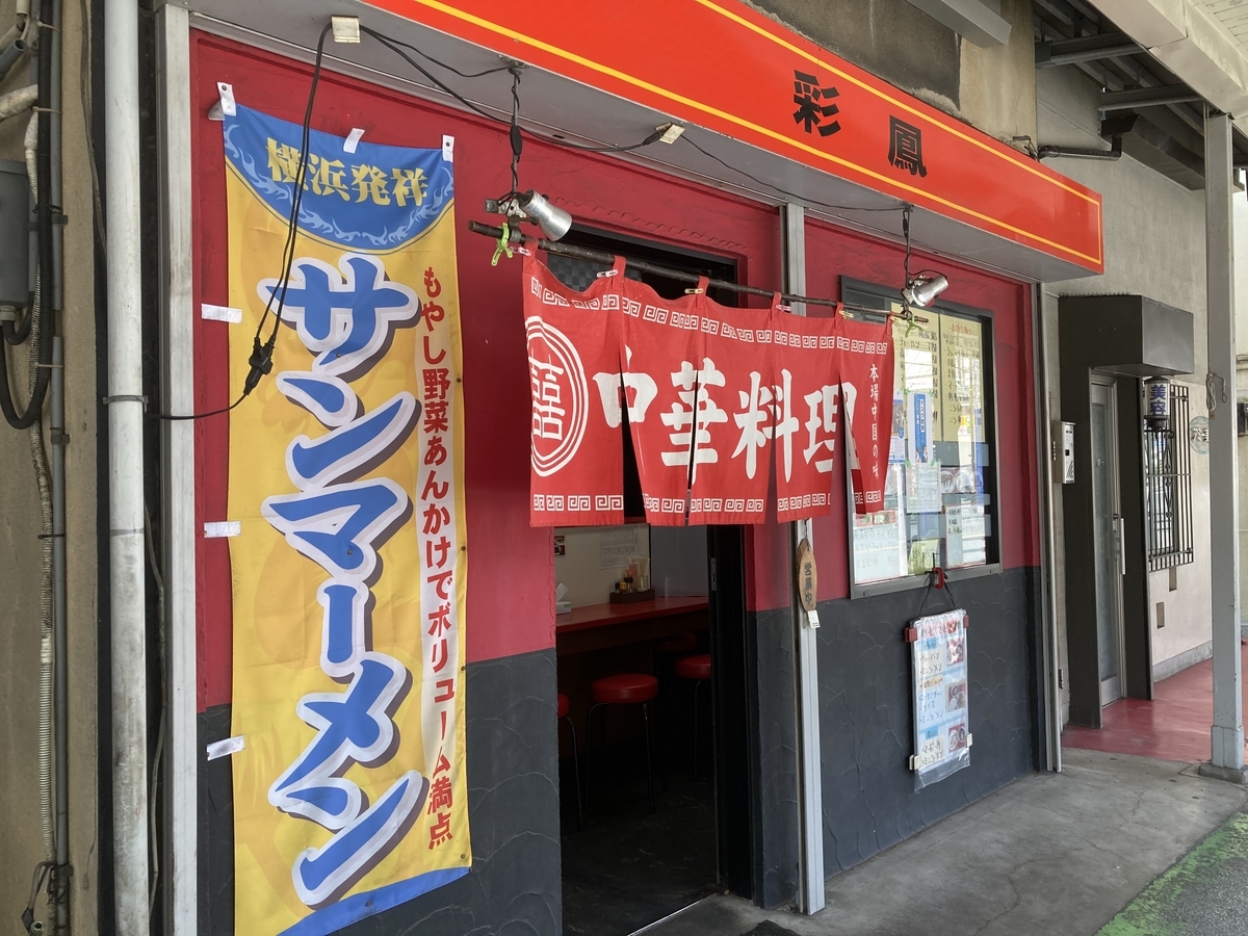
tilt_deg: +3.4
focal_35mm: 28
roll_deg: +0.7
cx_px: 624
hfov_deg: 63.4
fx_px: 1009
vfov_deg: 49.7
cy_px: 468
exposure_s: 1/121
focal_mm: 3.99
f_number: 1.8
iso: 50
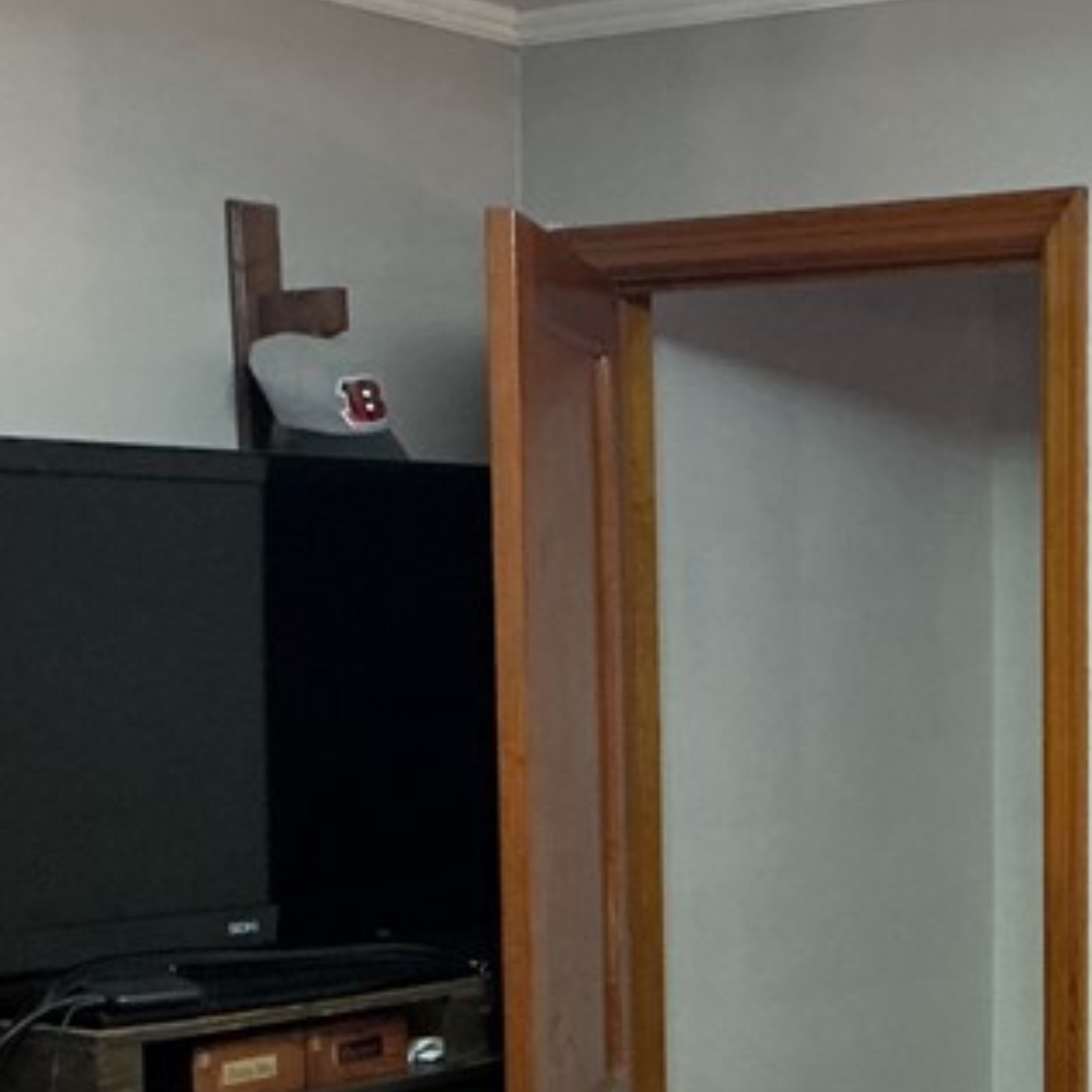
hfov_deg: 20.1
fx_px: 2962
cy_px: 940
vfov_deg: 20.5
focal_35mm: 83
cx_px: 1137
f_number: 1.8
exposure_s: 1/40
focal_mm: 3
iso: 250
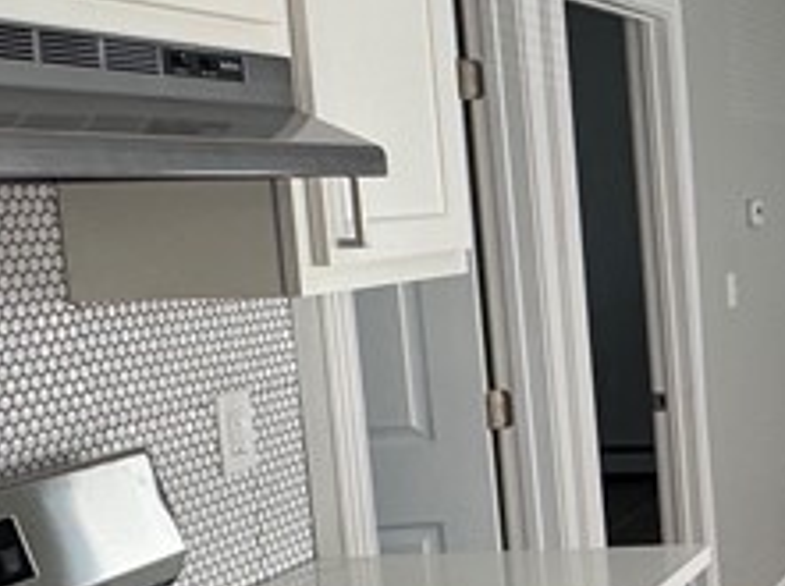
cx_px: 1208
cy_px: 355
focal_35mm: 65
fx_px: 1472
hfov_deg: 23.3
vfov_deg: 22.5
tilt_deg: -8.2
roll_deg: +1.5
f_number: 2.2
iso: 64
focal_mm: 2.22
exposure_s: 1/99
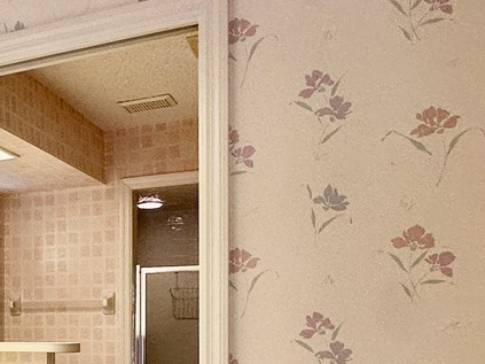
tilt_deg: -0.4
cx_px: -156
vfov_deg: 26.6
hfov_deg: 28.9
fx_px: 742
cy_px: 327
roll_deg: -0.3
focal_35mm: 53
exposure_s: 1/120
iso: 125
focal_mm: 2.22
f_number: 2.2
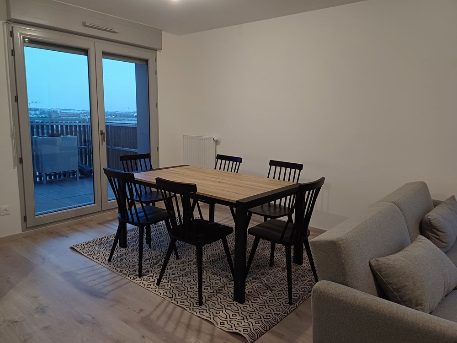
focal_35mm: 25
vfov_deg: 54.9
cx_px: 228
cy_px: 172
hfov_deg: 69.4
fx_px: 330
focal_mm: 4.65
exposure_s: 1/50
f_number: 1.8
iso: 320
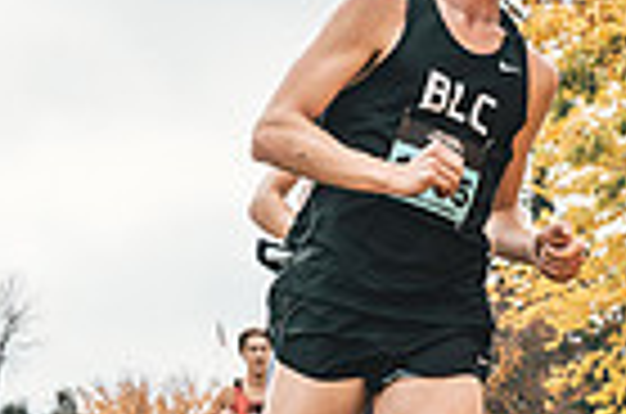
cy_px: 353
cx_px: 671
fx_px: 3661
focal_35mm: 211
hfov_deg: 9.7
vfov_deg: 6.5
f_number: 6.3
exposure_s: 1/1250
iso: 400
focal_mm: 50
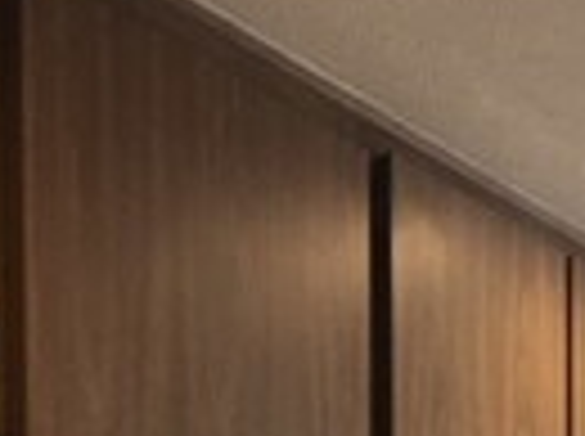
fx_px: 2412
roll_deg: -0.2
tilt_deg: -2.6
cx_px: 770
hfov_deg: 13.3
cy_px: 1011
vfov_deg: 9.3
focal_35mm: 143
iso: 32
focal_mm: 4.15
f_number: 2.2
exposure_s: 1/60
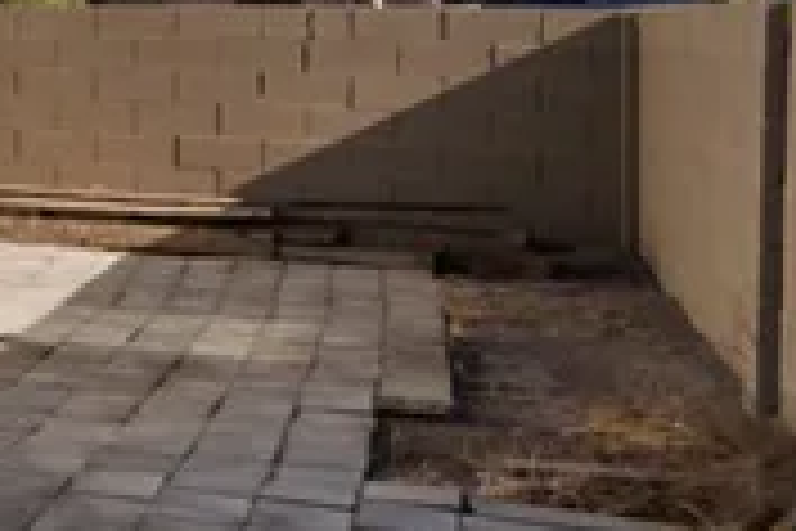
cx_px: -1385
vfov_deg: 15.4
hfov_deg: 12.8
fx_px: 1924
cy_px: 11
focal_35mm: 87
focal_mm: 10
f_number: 8
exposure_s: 1/2500
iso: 400
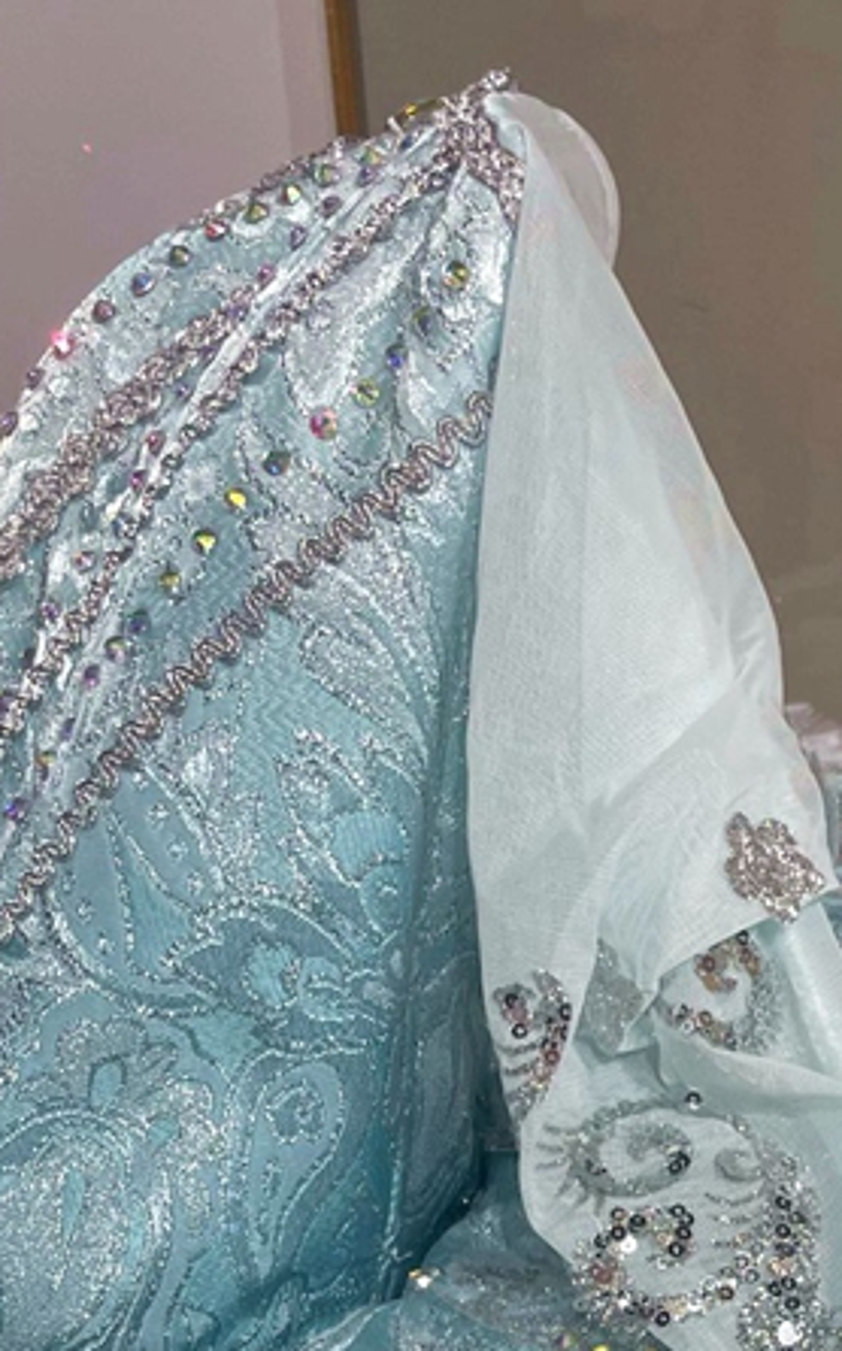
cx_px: 1039
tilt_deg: -25.2
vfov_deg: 27.8
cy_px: 1562
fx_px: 2428
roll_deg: +0.1
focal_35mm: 66
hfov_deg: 18.5
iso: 32
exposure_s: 1/543
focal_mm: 4.2
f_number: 1.6
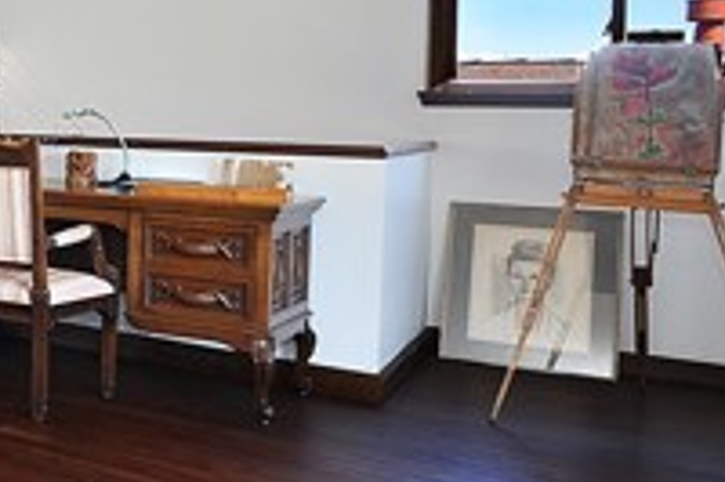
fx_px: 966
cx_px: -370
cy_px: 125
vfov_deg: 27.7
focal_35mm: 48
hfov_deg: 27.6
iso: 320
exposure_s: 1/25
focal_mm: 10
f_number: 8
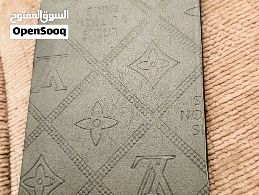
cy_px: 98
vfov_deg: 53.1
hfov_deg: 67.3
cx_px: 130
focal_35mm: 26
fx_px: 195
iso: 500
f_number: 1.5
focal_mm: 5.7
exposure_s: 1/49
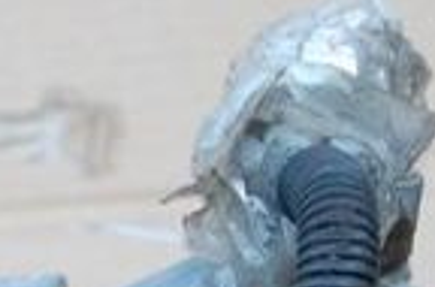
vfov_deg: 4.5
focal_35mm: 300
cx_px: -124
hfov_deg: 6.8
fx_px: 3616
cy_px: 586
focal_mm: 45
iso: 400
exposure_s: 1/60
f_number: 5.3
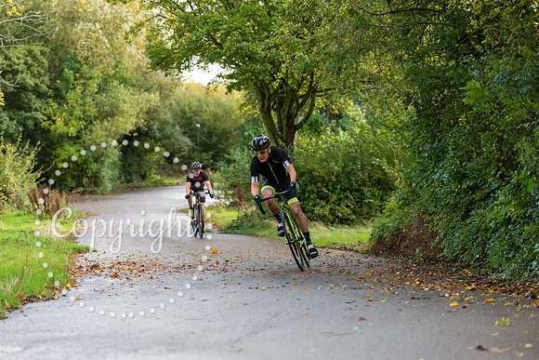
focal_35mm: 86
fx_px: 1288
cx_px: 270
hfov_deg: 23.6
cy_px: 180
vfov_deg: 15.9
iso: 200
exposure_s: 1/320
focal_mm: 86
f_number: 3.2
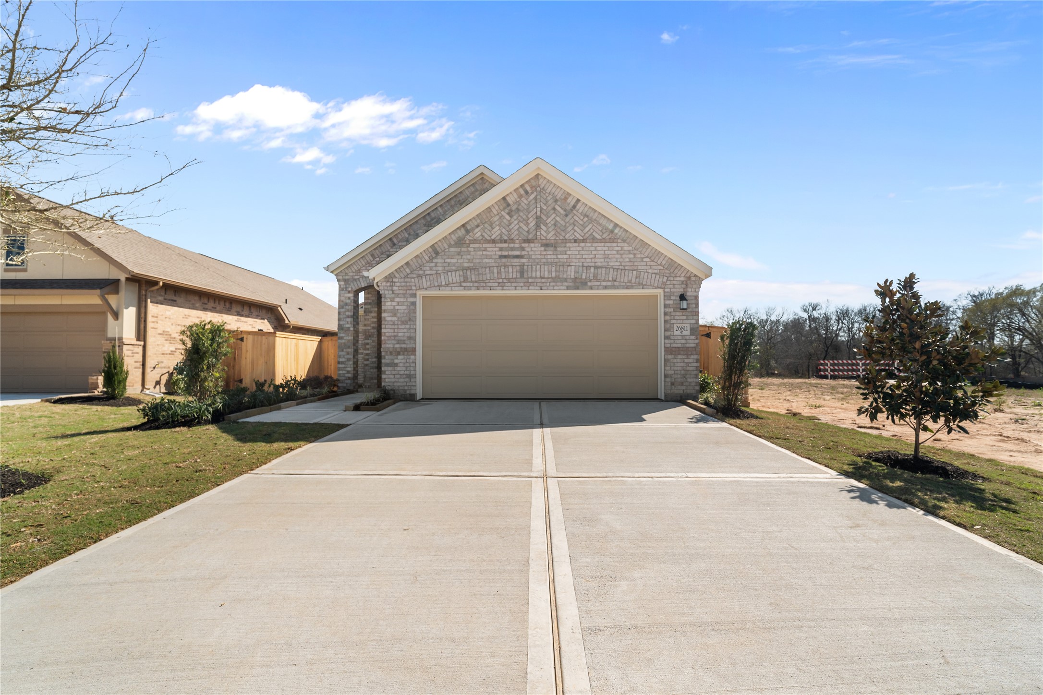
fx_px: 464
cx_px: 522
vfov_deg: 73.7
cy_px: 348
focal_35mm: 16
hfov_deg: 96.7
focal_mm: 16
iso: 400
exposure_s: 1/500
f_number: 8
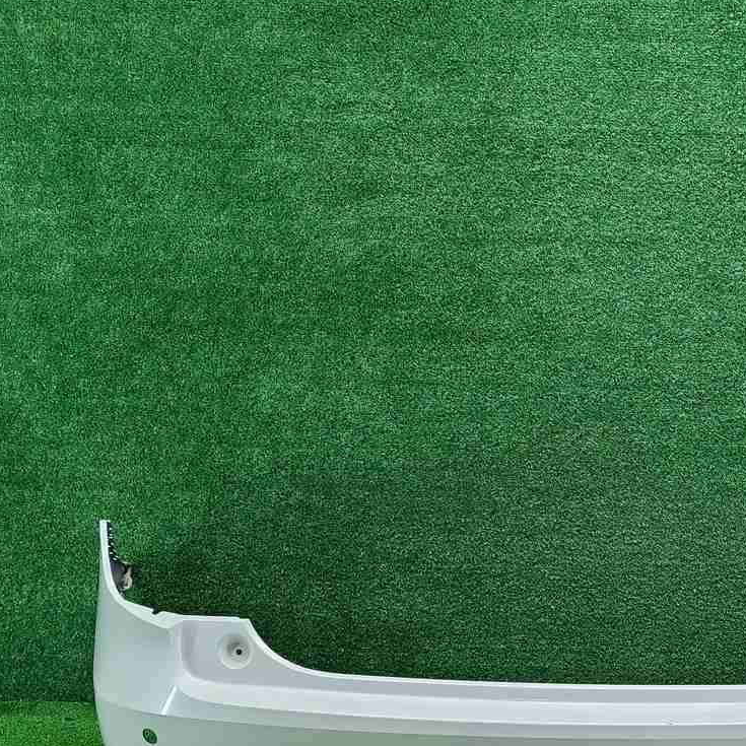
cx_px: 629
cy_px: 535
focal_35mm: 45
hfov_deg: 35.9
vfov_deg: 36.9
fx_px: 1097
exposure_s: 1/50
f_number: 1.8
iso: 136
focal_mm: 5.4
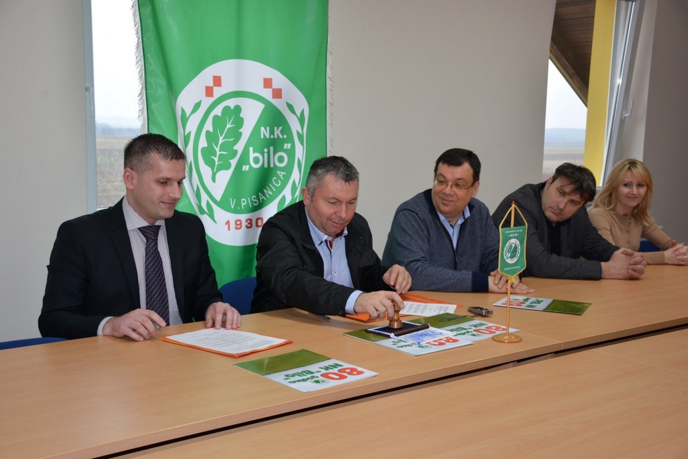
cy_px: 230
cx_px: 344
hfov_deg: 43.6
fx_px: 860
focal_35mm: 45
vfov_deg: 29.9
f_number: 4
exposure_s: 1/100
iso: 400
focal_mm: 30
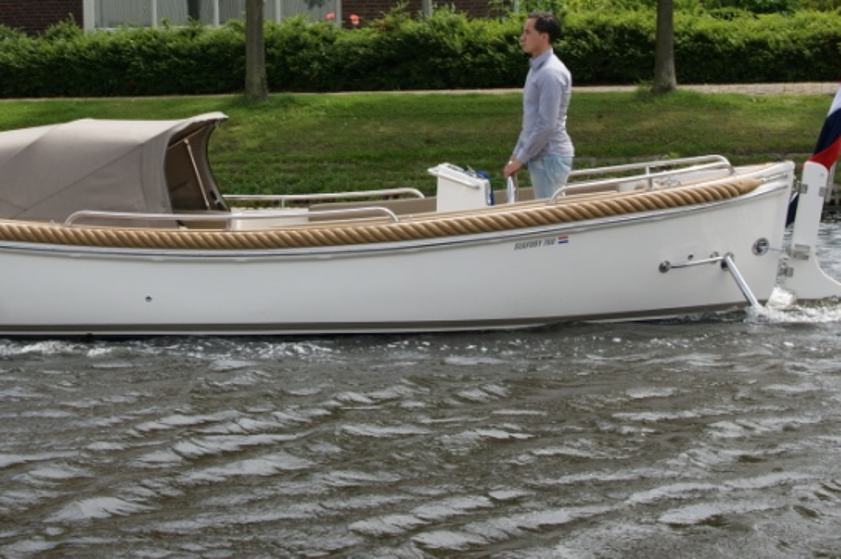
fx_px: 2309
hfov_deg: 20.6
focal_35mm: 99
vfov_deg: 13.7
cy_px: 98
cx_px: 322
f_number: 8
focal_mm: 35
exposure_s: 1/200
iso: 100
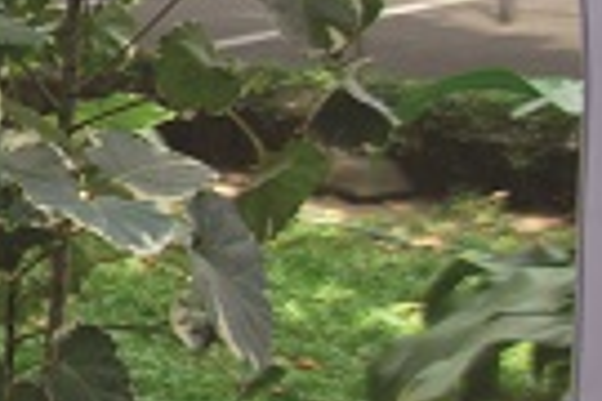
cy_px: -127
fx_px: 2345
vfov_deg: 9.6
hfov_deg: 12.9
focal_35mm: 140
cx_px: -575
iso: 200
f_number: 5.6
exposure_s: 1/125
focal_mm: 21
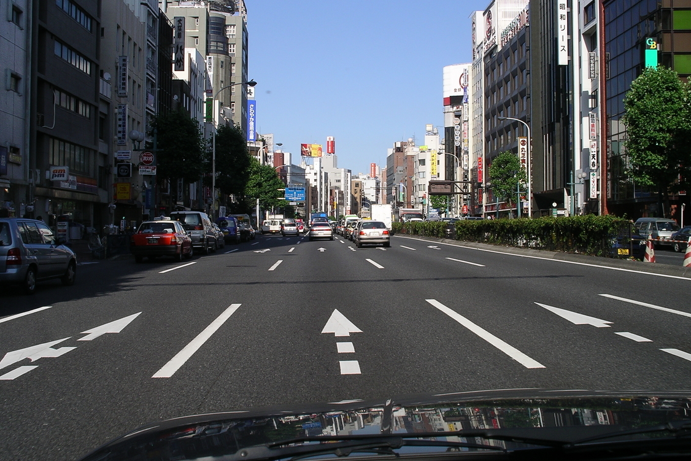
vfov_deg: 32.6
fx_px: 787
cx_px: 346
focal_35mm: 41
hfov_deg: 47.4
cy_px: 228
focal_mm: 7.8
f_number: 5
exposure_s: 1/445
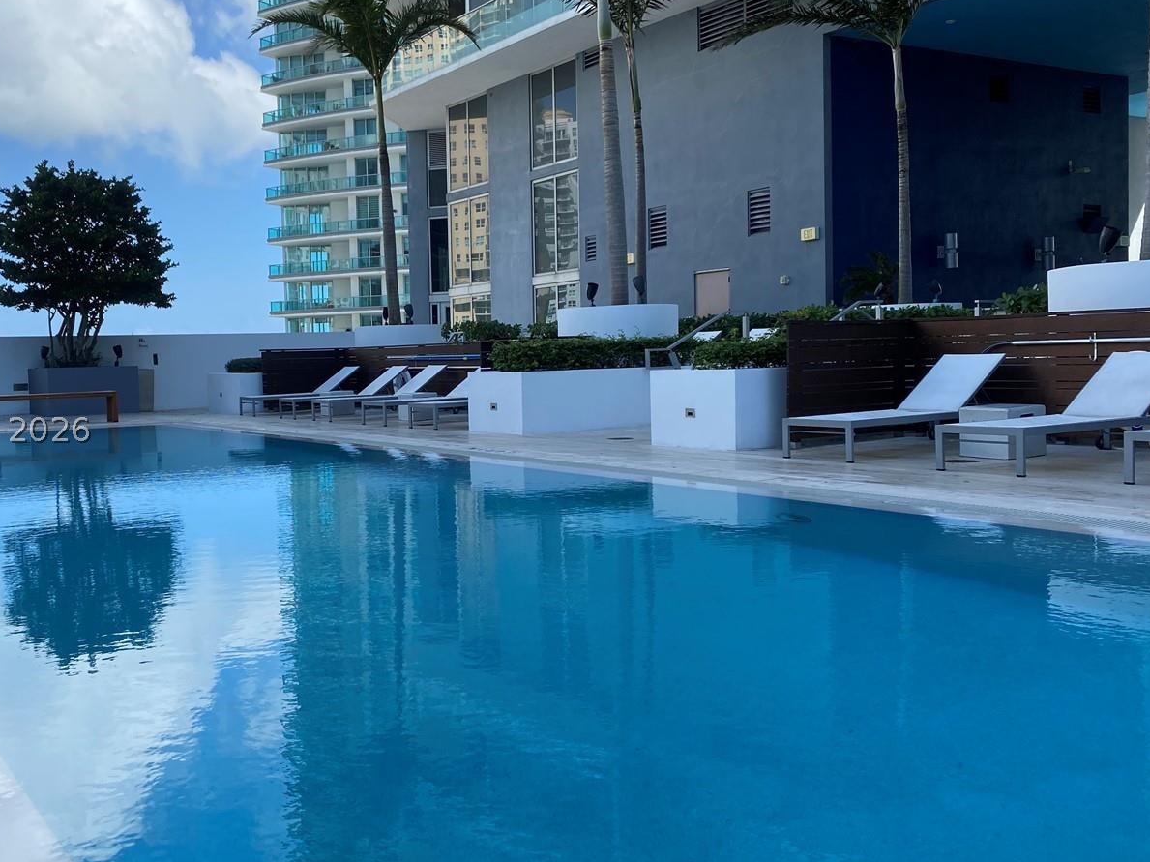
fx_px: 1162
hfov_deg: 51.7
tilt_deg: -3.3
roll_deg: +1.8
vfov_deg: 40.7
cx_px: 387
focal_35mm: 35
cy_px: 430
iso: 32
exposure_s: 1/1565
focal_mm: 4.25
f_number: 1.8
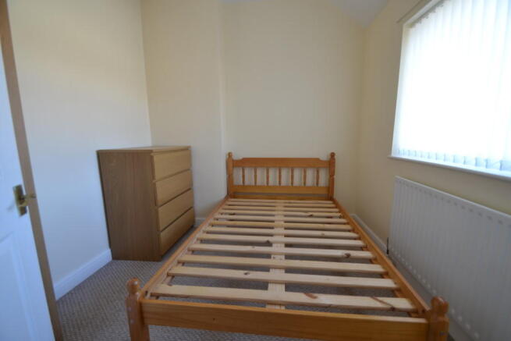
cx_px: 256
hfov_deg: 100.4
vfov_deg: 77.4
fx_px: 213
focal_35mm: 15
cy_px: 170
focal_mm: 10
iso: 100
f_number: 3.5
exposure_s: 1/20
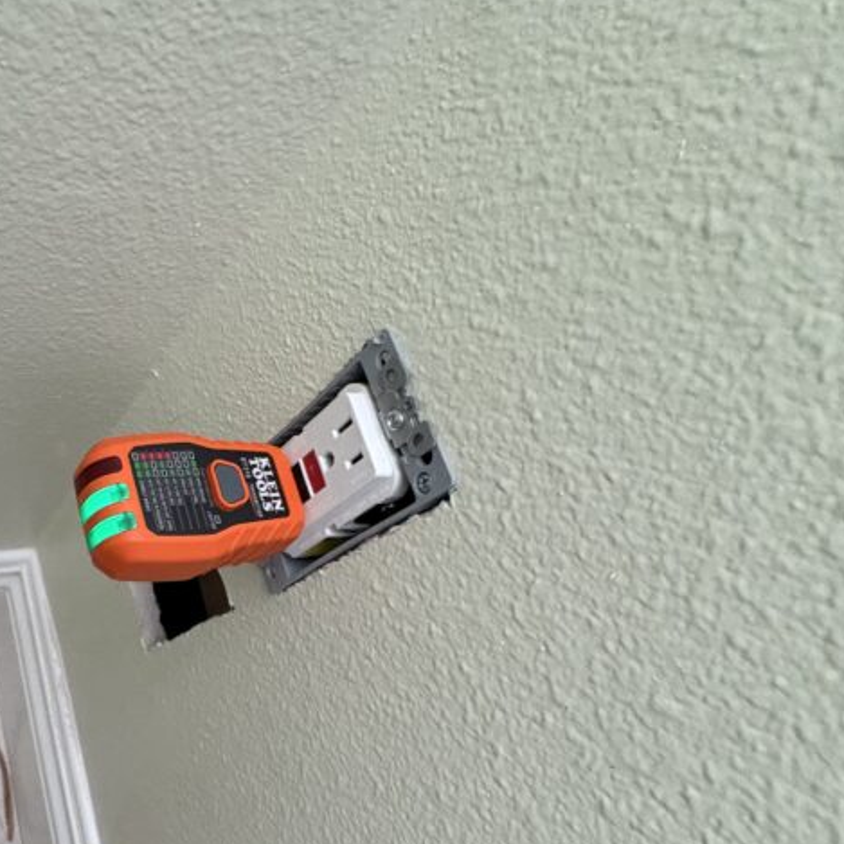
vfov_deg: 57.9
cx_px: 191
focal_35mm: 27
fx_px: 745
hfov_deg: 55.6
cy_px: 552
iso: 640
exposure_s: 1/60
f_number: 2.2
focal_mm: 2.22
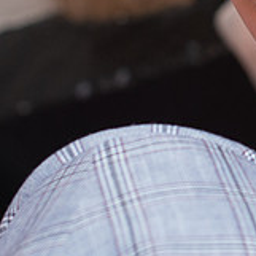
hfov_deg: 7.7
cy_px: -66
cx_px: 368
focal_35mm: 223
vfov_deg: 7.8
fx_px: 1866
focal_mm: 35
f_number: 2.8
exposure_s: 1/100
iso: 500
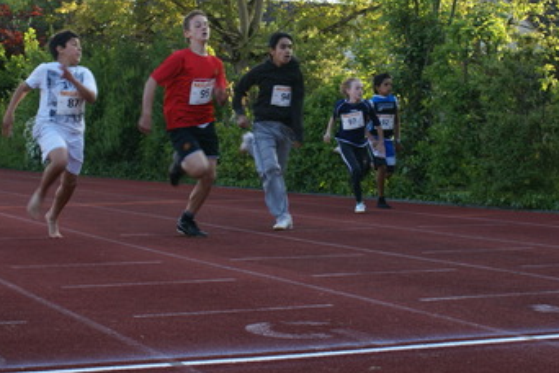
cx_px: 248
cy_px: 108
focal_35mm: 71
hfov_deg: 28.4
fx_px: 1102
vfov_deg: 19.1
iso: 100
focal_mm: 30
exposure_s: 1/125
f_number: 5
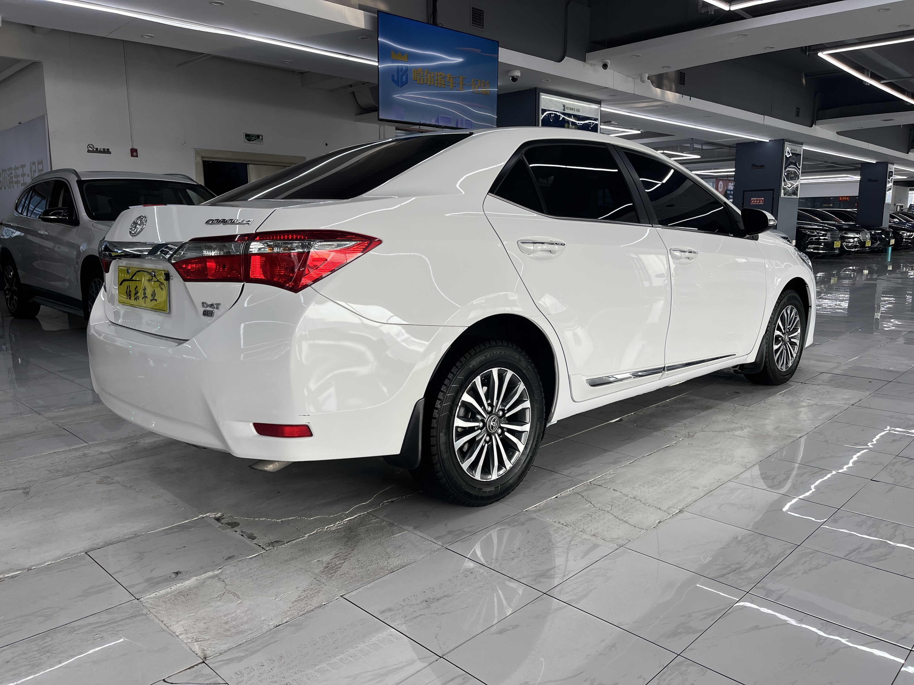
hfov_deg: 67.3
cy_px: 342
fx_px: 687
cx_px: 457
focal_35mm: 26
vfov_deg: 53.1
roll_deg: +0.7
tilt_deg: -10.6
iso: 50
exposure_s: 1/301
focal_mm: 5.1
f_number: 1.6
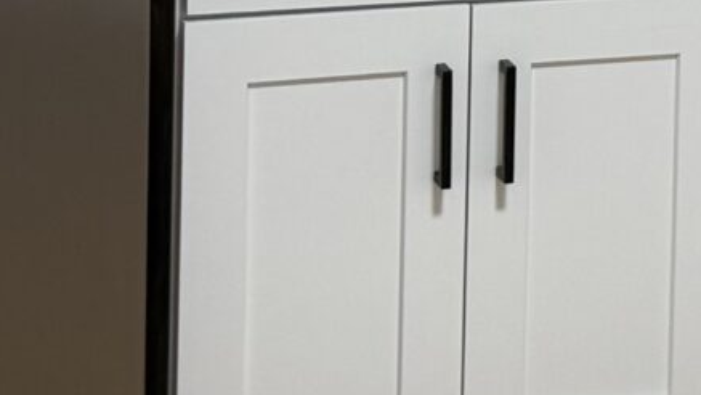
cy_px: -413
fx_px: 2844
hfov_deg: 13.8
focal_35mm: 153
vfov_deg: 7.6
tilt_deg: -4.2
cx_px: 728
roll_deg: -1.3
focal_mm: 6.76
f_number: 1.78
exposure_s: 1/120
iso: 125
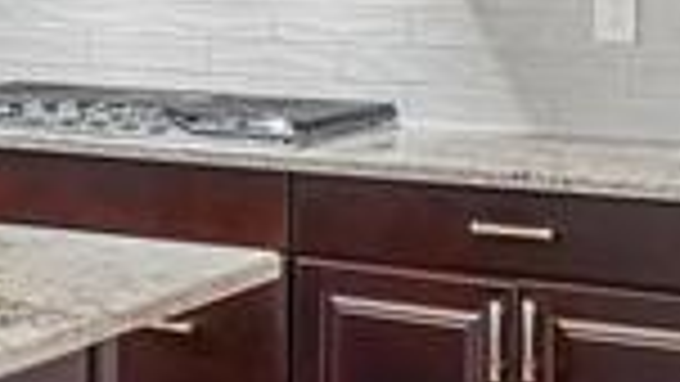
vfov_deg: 10.4
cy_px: -94
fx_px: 2056
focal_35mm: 114
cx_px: -221
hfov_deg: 17.5
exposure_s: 1/5
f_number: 8
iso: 400
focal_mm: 16
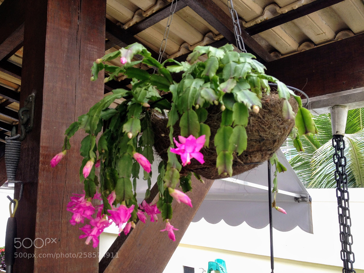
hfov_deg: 52.6
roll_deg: +0.0
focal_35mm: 35
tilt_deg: +8.7
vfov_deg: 40.7
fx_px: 368
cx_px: 182
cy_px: 136
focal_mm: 4.28
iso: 50
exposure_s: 1/60
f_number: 2.4
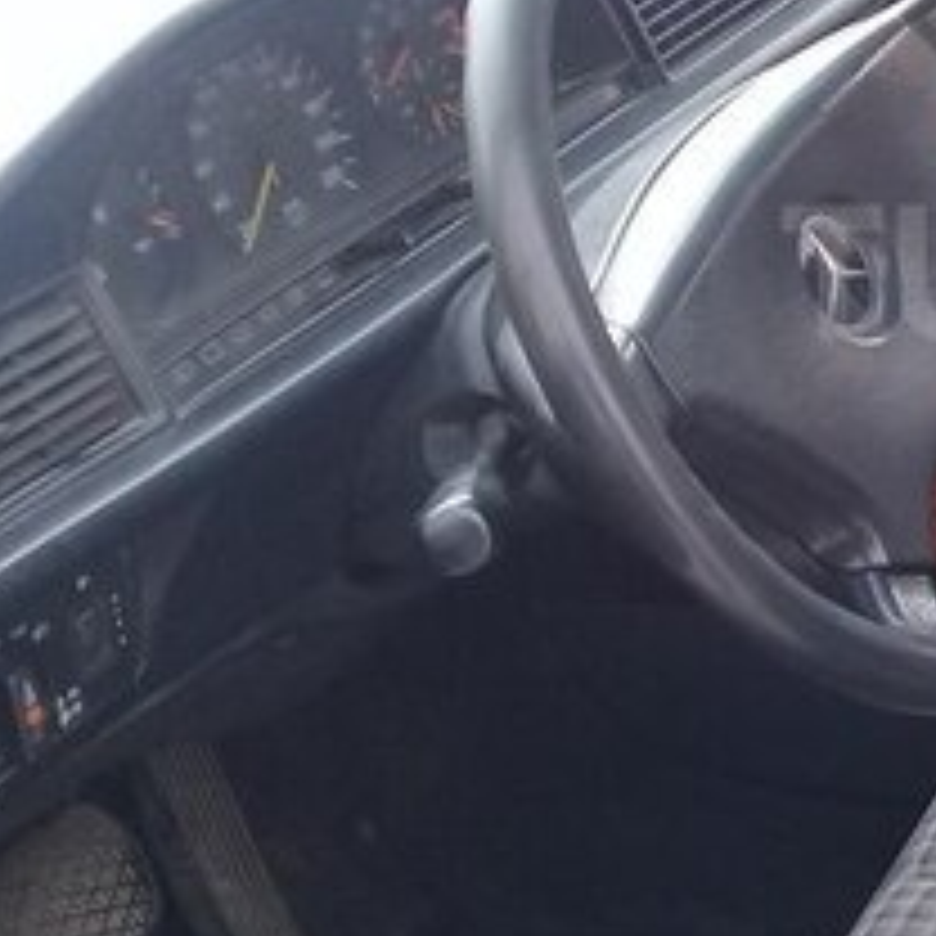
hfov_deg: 18.5
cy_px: 272
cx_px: 1242
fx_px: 2661
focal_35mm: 87
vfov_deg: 19.8
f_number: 2.2
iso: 50
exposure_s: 1/114
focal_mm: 3.3
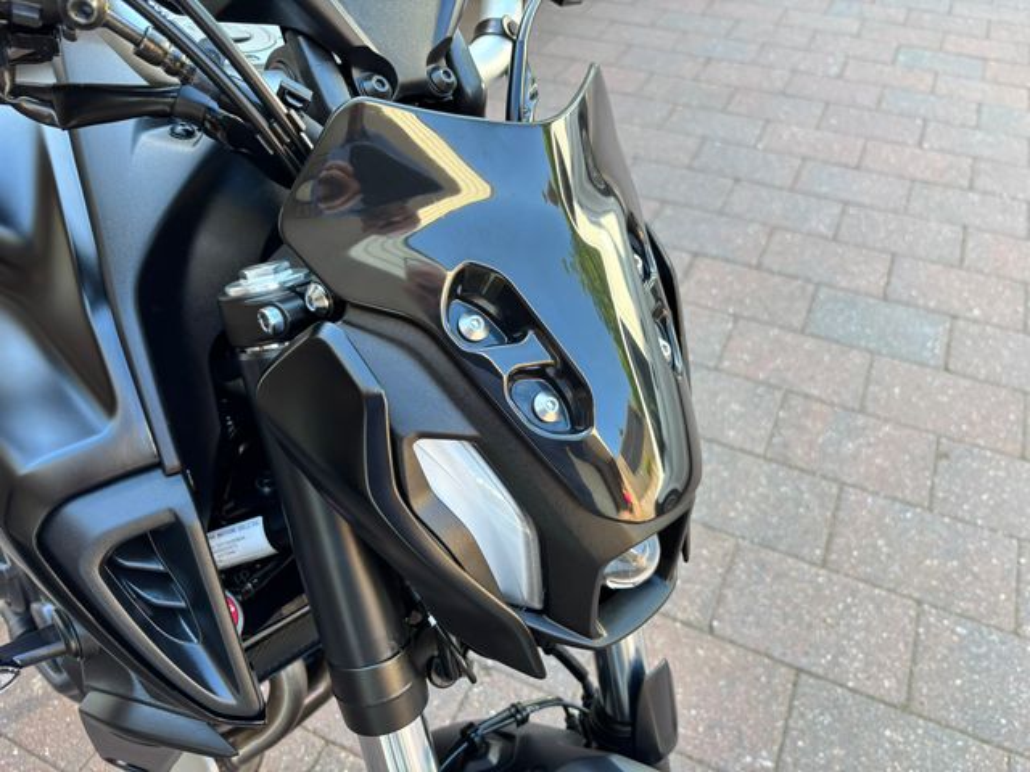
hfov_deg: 67.3
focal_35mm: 26
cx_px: 515
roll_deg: +2.3
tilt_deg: -43.6
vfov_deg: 53.1
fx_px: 774
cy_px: 386
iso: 50
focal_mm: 5.96
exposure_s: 1/121
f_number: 1.6
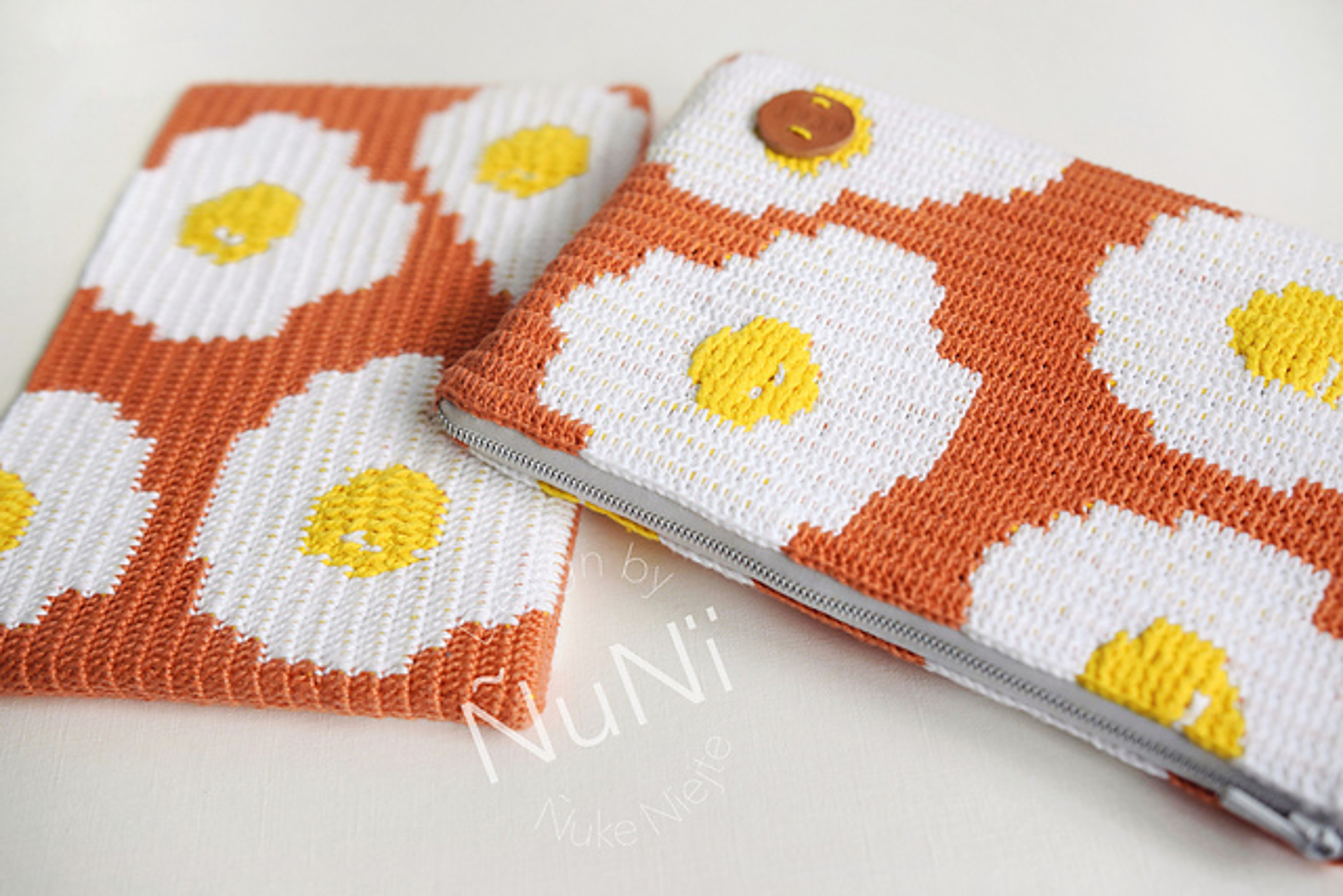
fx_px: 1455
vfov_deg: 34.2
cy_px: 448
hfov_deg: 49.5
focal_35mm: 39
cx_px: 672
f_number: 2.5
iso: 640
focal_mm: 26
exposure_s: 1/2000
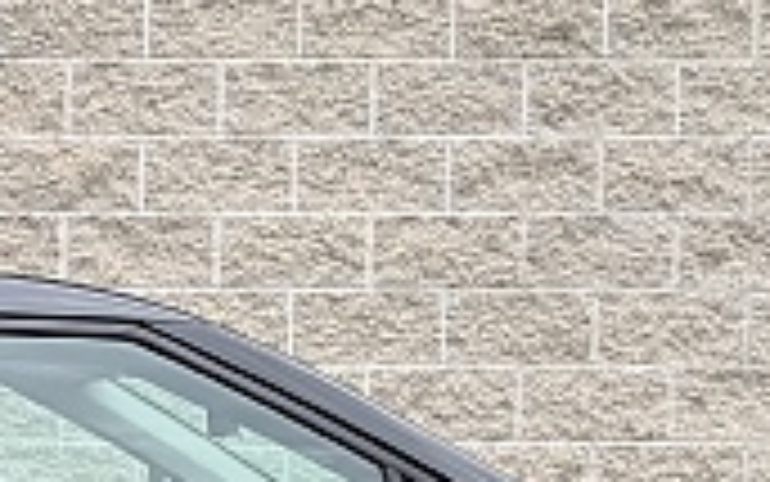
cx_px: -297
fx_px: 2498
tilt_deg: +0.1
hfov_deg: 16.3
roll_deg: -1.5
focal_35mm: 119
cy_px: 563
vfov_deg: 10.8
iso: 80
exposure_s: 1/822
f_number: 1.78
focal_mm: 6.76
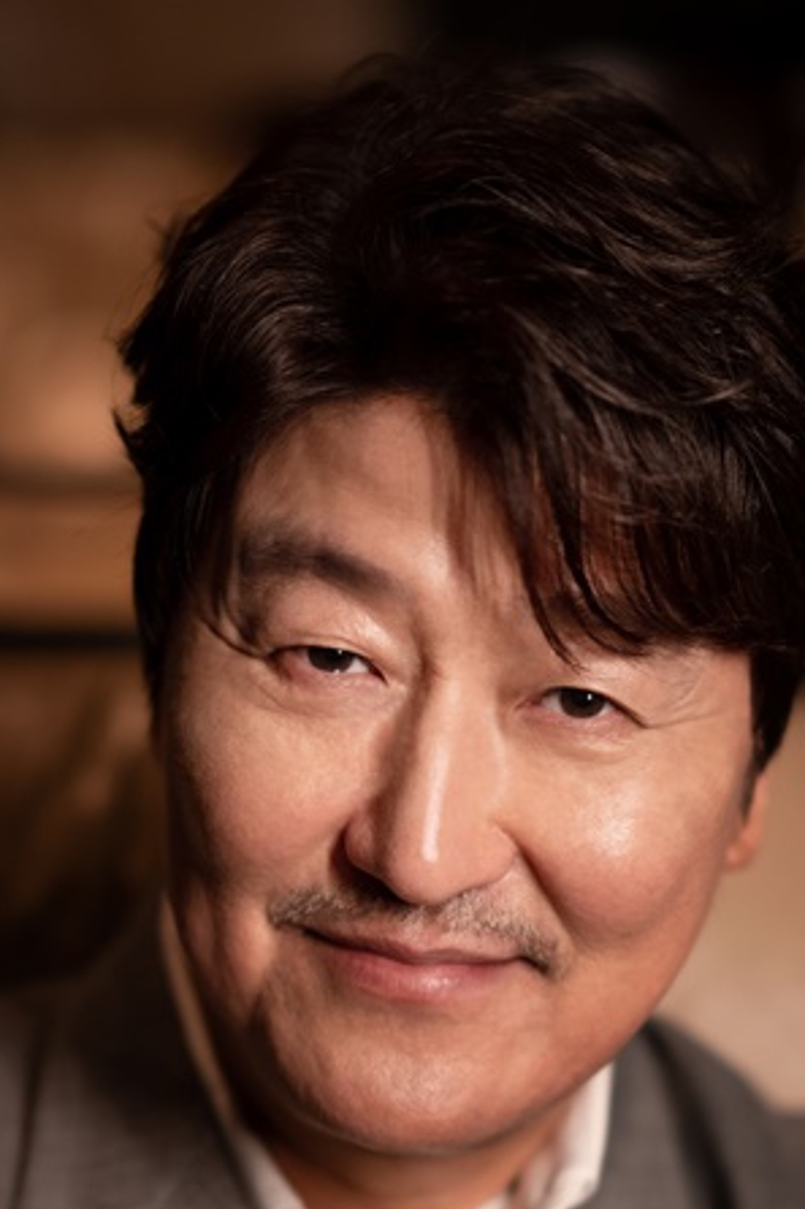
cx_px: 401
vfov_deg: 14.3
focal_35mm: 143
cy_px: 943
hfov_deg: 9.6
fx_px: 4800
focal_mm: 85
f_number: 1.4
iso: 800
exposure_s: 1/160
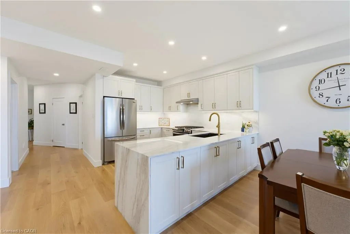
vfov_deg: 81.3
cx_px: 175
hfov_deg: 104.2
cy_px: 117
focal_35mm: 14
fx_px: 136
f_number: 10
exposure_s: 1/8
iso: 800
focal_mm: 14
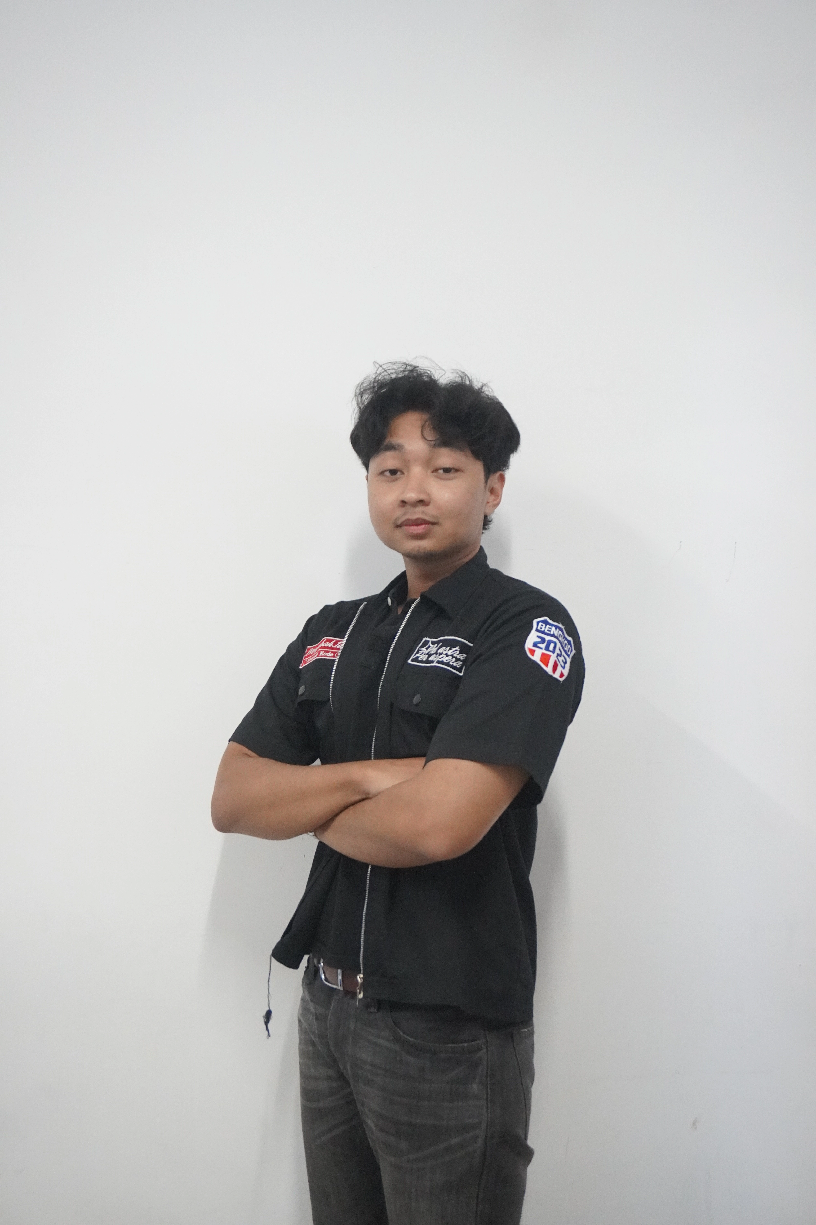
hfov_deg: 35.5
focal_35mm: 38
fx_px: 1275
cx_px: 408
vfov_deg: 51.3
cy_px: 612
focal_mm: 25
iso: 5000
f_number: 4.5
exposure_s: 1/160
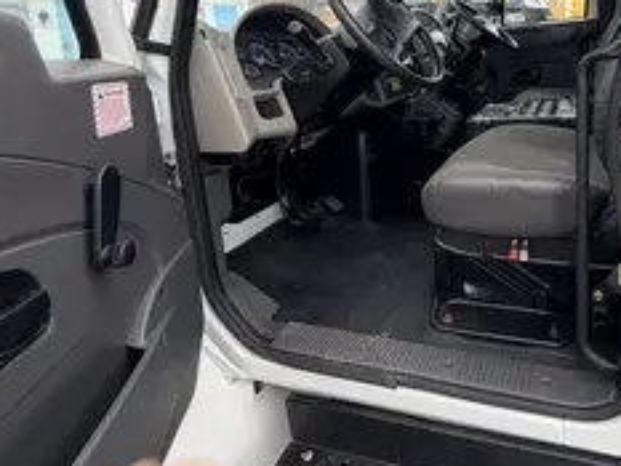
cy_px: 109
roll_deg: +0.6
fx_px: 431
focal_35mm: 24
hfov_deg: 67.0
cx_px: 466
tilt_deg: -10.0
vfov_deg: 53.9
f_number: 2.2
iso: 40
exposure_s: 1/162
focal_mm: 2.22
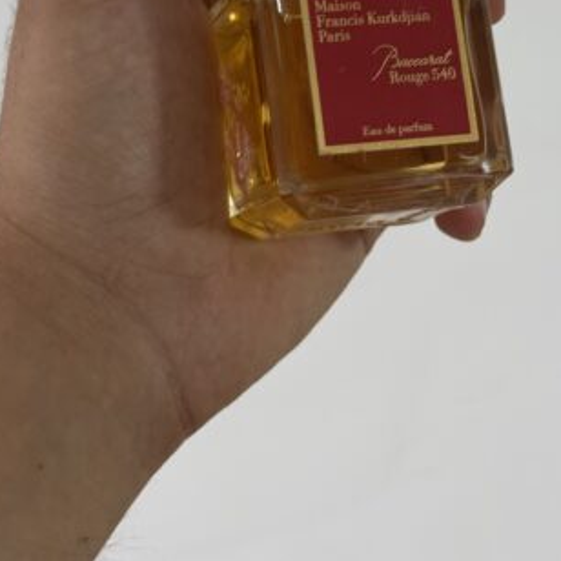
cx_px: 321
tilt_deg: -29.0
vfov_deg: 21.4
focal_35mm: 79
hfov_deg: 21.9
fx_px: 1448
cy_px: 41
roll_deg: +0.3
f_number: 1.78
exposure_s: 1/50
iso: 100
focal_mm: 6.76
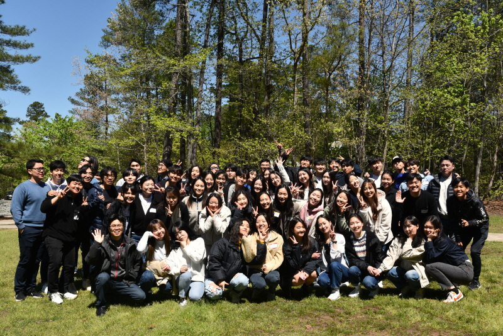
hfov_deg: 55.8
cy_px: 168
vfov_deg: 38.9
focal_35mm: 34
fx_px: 475
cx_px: 252
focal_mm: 34
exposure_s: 1/320
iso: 200
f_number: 9
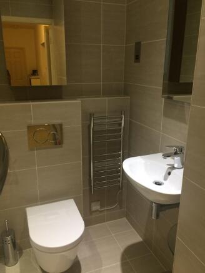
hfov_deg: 48.2
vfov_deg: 61.6
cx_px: 102
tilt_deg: -17.6
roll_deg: -0.4
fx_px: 229
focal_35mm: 29
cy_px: 136
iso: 100
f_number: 2.2
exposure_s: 1/33
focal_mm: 4.15
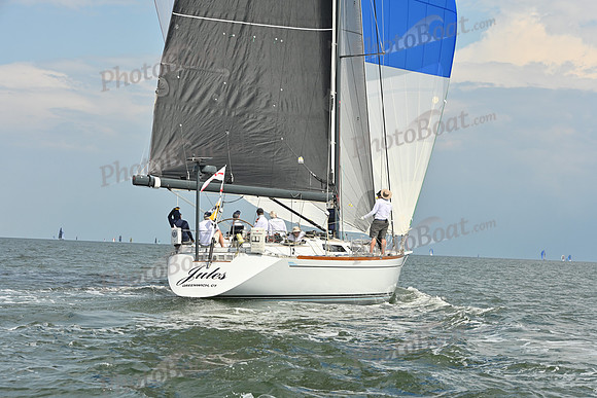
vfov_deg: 16.1
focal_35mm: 85
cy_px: 199
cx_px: 298
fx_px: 1410
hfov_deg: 23.9
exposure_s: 1/1600
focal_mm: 85
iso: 320
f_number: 8
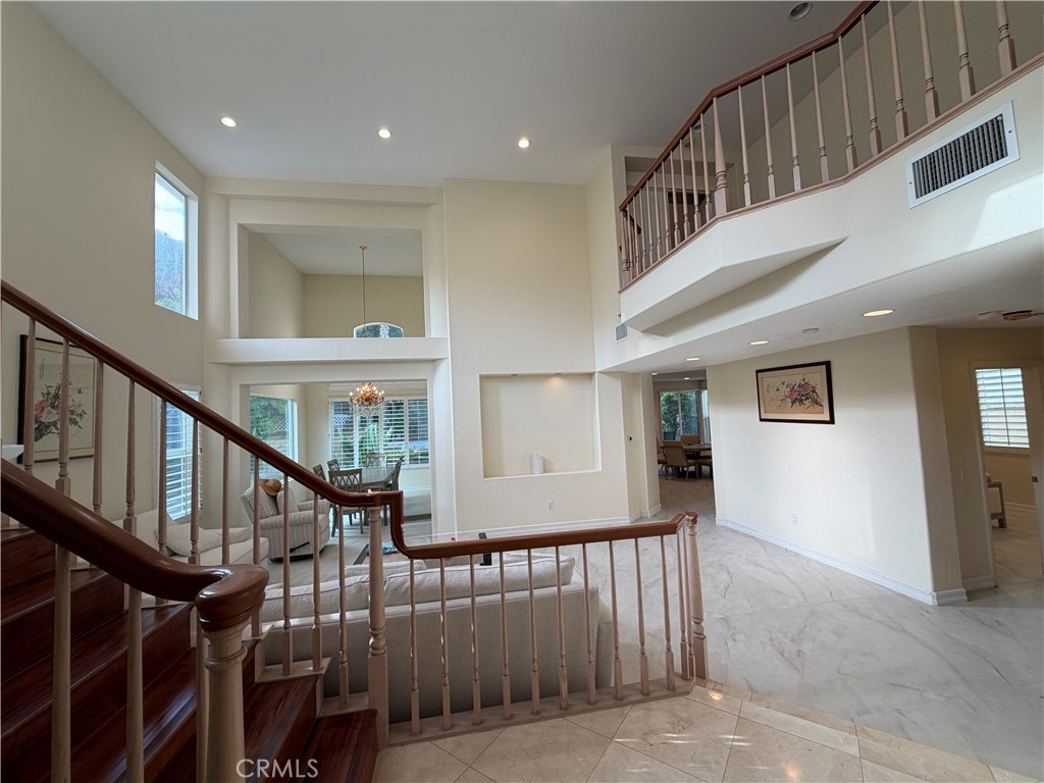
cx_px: 522
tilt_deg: +3.4
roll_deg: +3.6
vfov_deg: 85.7
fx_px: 422
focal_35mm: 14
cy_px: 392
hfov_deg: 102.1
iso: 64
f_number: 2.2
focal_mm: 2.22
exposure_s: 1/120
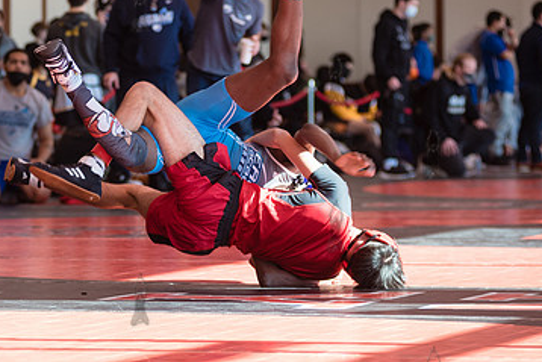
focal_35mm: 205
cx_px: 126
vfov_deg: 6.7
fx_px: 3087
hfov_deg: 10.0
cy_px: 182
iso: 400
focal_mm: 112
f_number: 3.5
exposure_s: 1/400
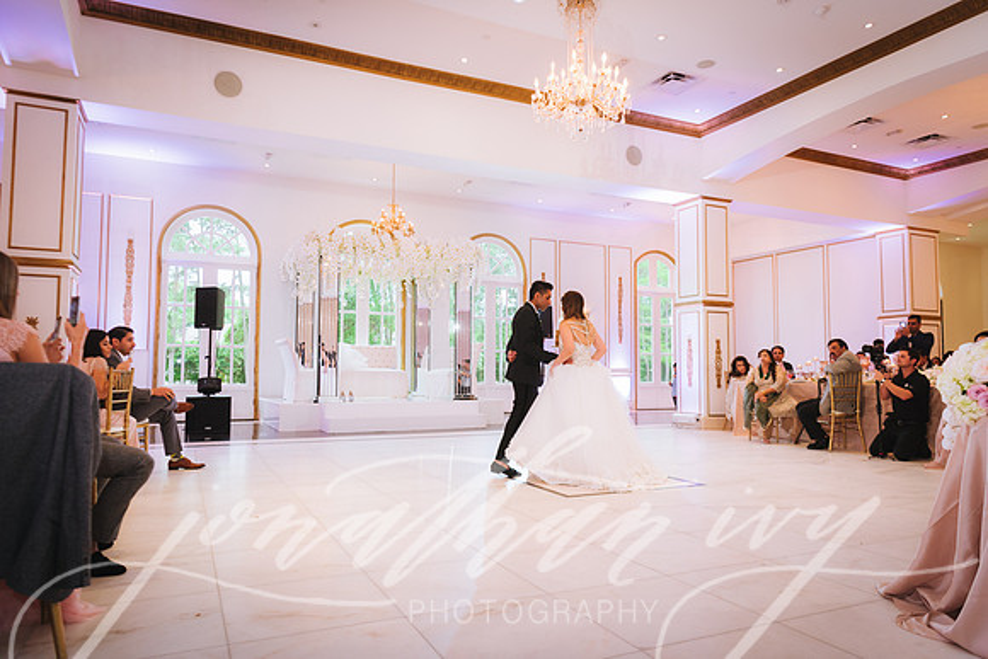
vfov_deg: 53.2
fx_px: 659
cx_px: 494
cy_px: 330
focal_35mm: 24
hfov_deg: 73.7
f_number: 2.8
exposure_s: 1/125
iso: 800
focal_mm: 24
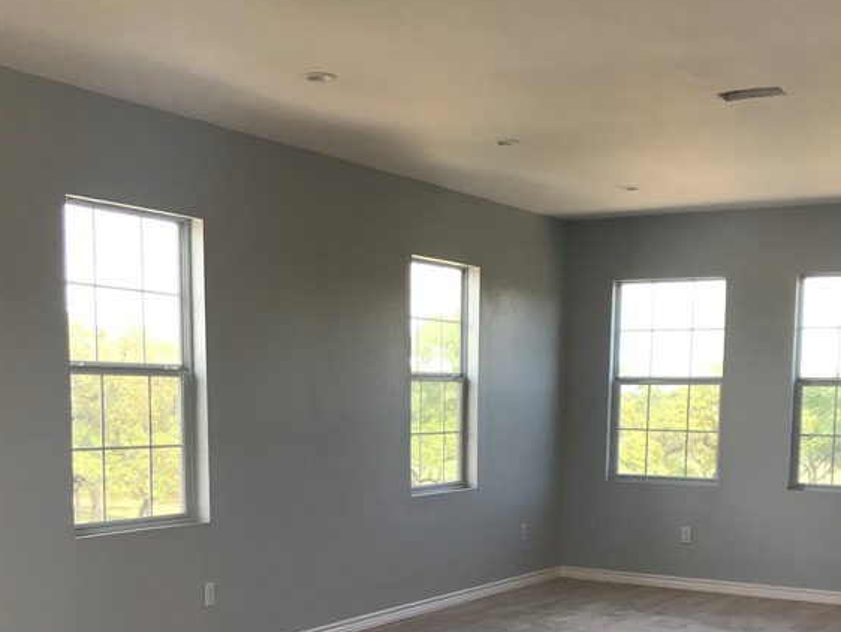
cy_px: 529
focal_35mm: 51
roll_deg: -0.3
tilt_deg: -5.1
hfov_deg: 37.5
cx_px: 400
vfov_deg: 27.8
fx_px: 1240
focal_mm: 3.99
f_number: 1.8
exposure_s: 1/147
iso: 20
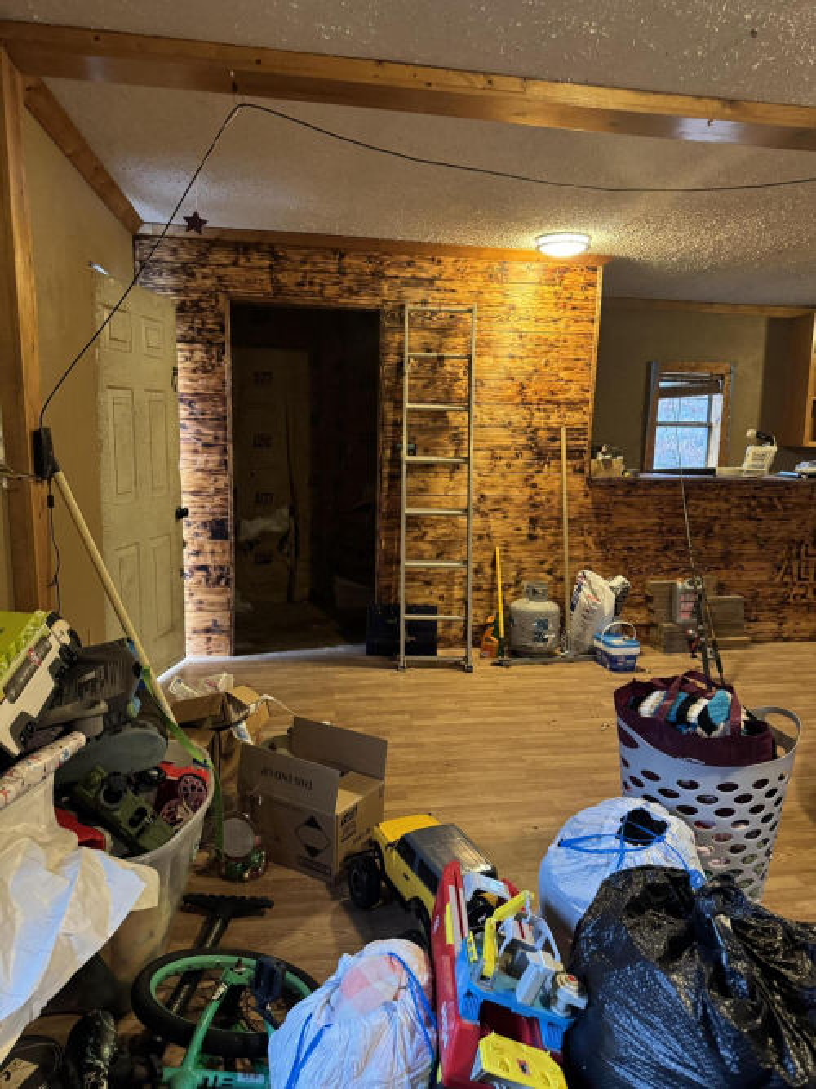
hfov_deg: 56.8
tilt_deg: -8.9
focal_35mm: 24
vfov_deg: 71.6
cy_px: 544
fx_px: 755
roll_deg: -1.0
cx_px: 408
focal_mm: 6.76
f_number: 1.78
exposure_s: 1/40
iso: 800
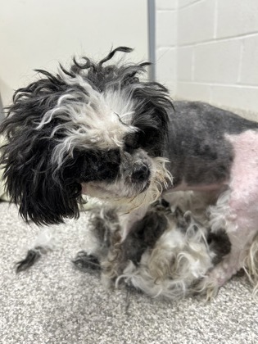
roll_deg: +4.2
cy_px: 172
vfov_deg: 67.3
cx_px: 129
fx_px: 258
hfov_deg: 53.1
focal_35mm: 26
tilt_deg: -20.8
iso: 160
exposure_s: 1/60
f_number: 1.5
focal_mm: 5.7
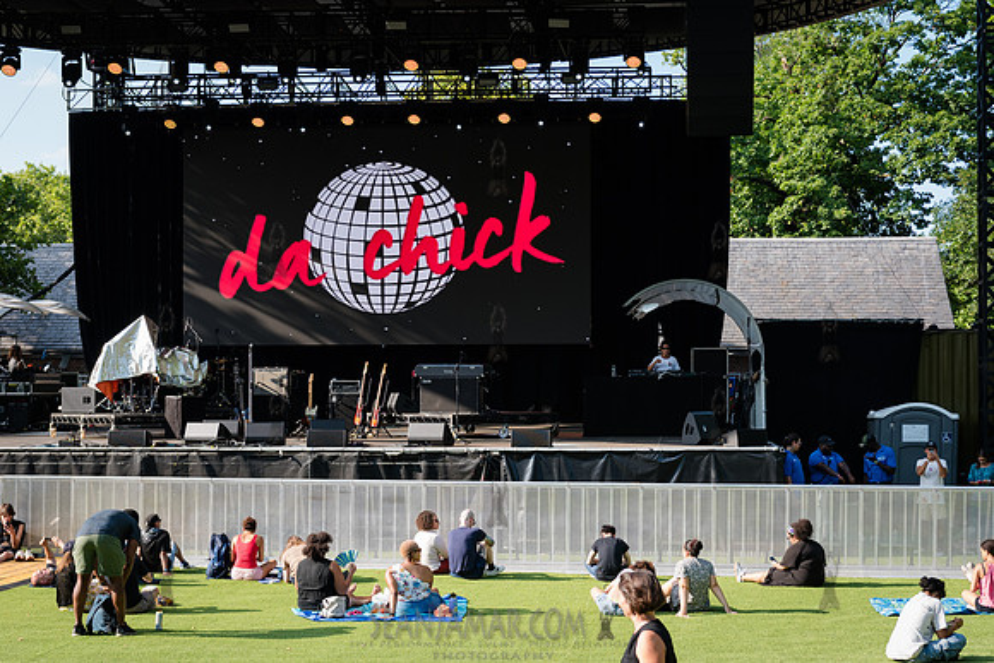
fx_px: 1628
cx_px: 585
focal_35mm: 59
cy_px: 365
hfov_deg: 33.9
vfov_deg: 23.0
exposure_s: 1/640
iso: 320
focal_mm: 50
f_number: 4
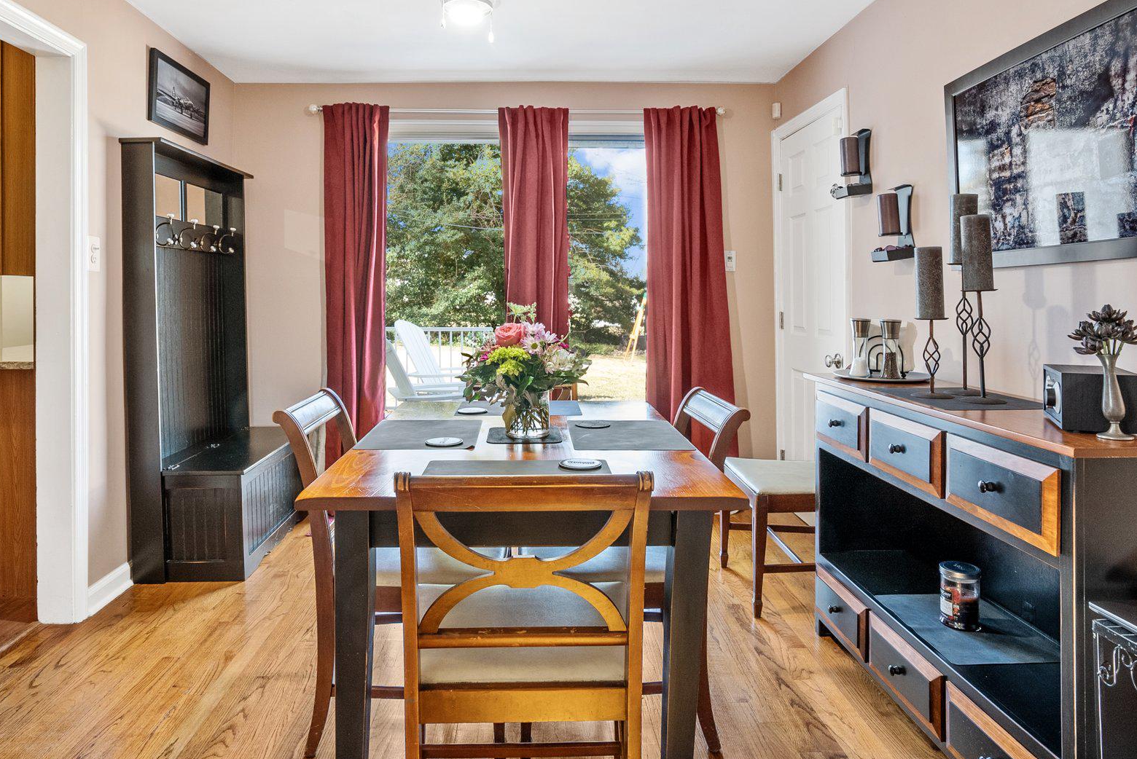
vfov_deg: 59.4
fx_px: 664
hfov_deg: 81.0
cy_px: 335
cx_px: 517
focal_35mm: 21
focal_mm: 16
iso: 500
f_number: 8
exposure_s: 1/6
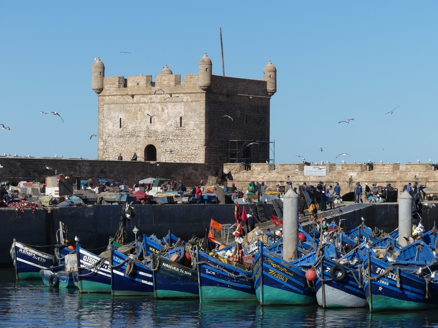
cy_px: 164
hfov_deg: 14.1
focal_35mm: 140
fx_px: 1771
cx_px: 219
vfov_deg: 10.6
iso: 100
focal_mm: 25.2
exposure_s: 1/1600
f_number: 4
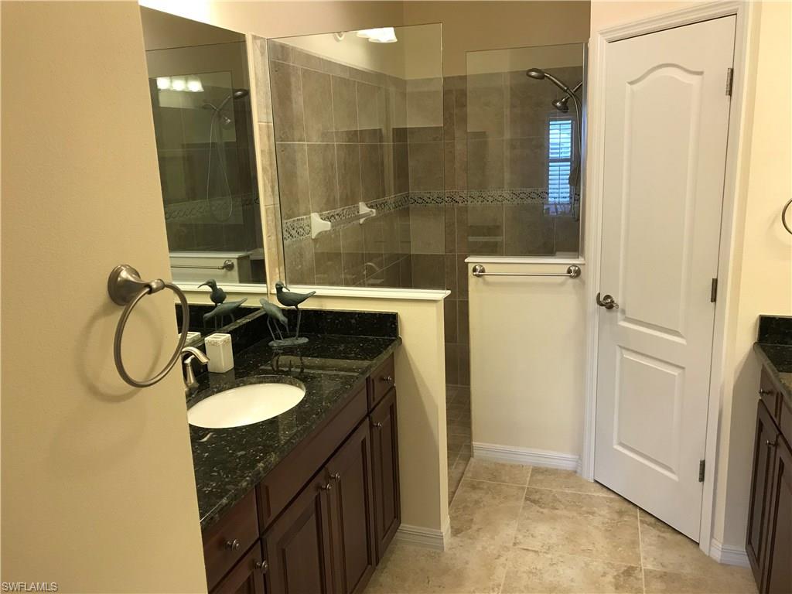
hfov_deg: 63.4
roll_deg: +1.9
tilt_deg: -11.0
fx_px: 641
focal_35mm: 28
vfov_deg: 49.7
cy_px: 297
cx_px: 396
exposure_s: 1/30
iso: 32
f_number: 1.8
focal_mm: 3.99
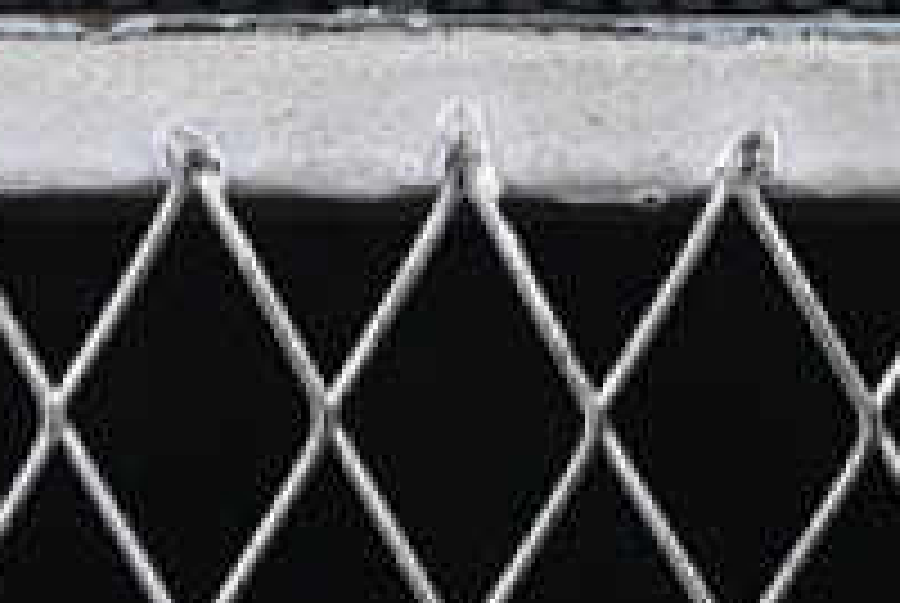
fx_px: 10115
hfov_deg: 5.1
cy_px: -986
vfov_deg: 3.4
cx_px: 706
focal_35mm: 404
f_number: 7.1
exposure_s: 1/80
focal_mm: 50
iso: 160
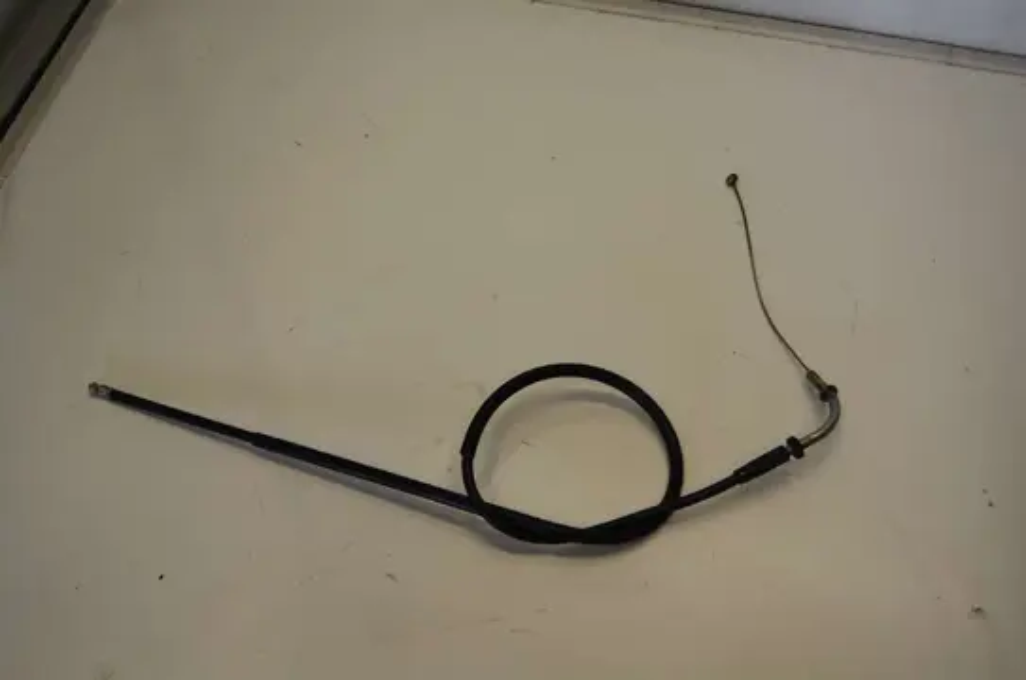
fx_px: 1280
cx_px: 513
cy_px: 340
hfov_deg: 43.7
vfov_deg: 29.8
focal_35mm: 45
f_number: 5.6
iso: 400
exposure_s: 1/125
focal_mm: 30
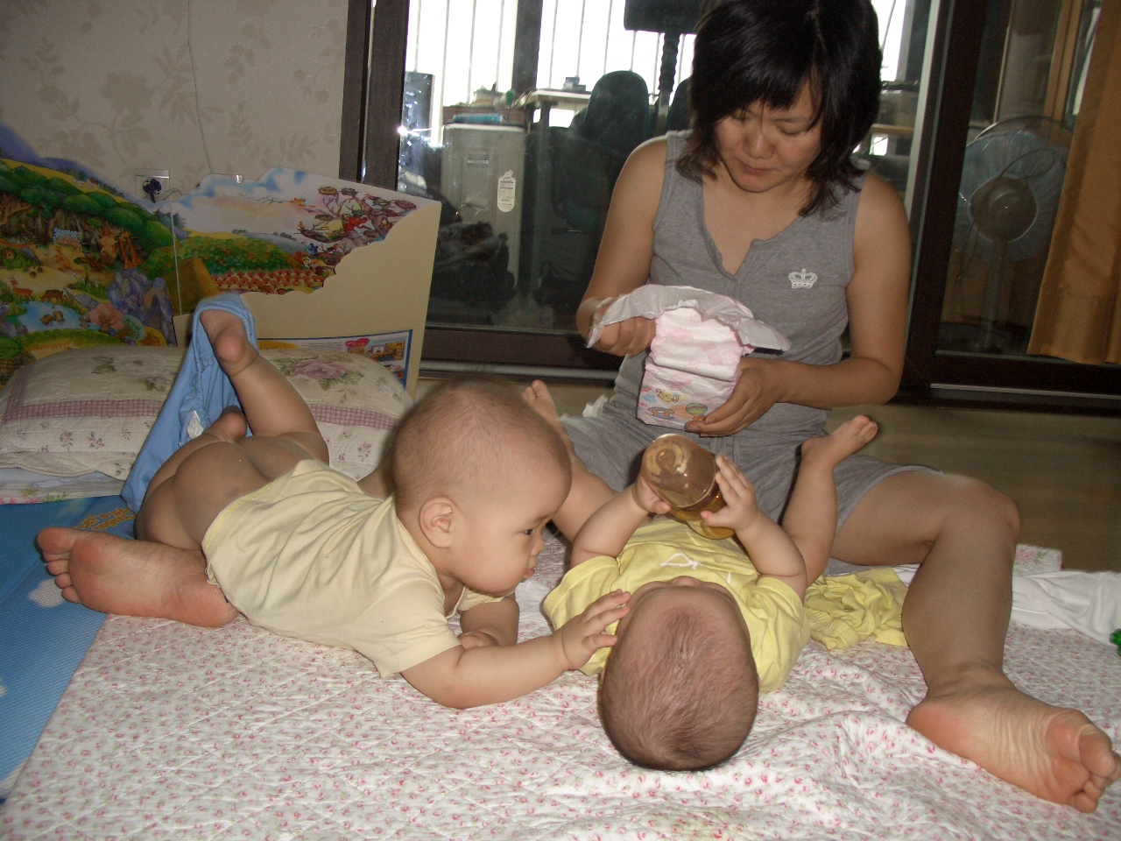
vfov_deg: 42.9
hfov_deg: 55.4
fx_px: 1069
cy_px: 420
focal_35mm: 33
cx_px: 560
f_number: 2.8
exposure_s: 1/60
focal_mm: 7.1
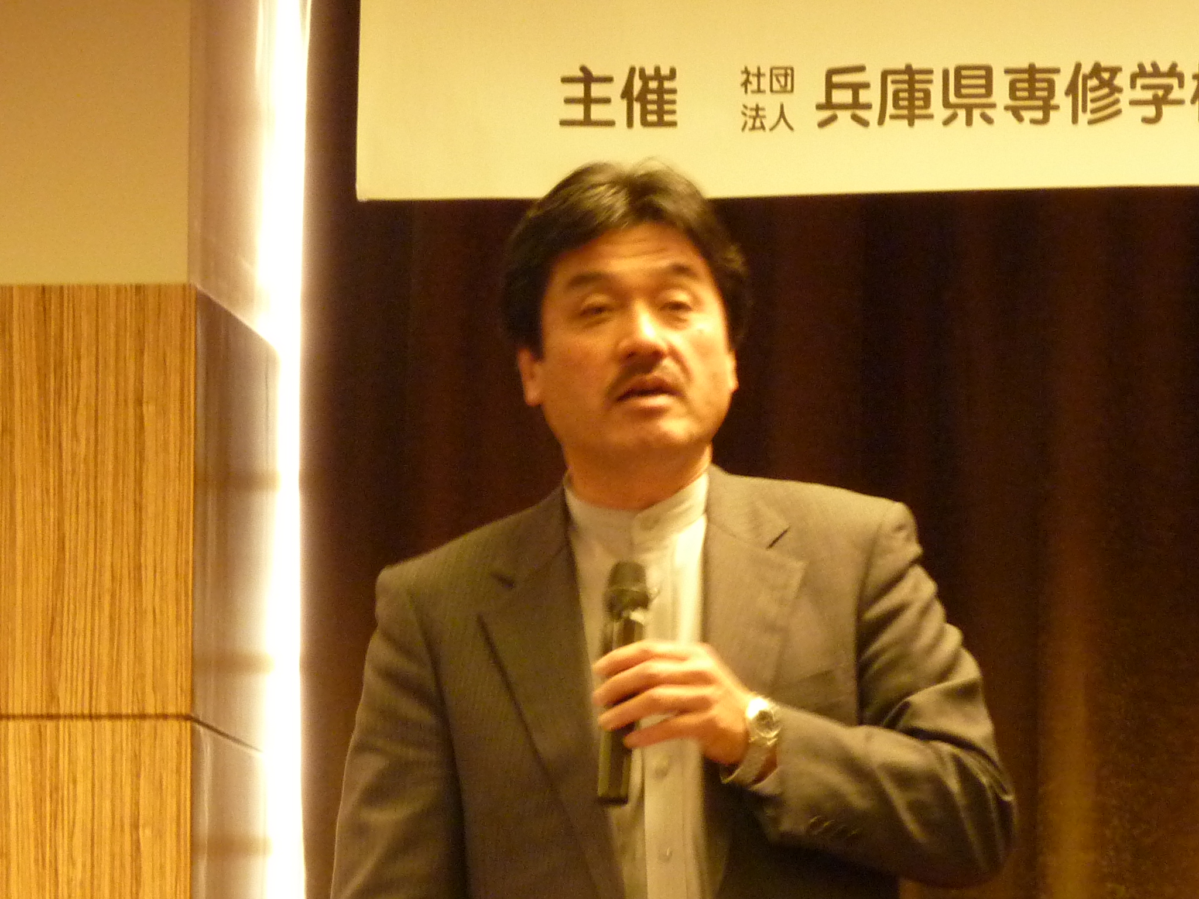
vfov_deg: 4.2
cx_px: 600
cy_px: 450
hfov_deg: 5.6
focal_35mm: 352
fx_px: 12192
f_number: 4.5
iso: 400
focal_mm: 32.1
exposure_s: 1/8
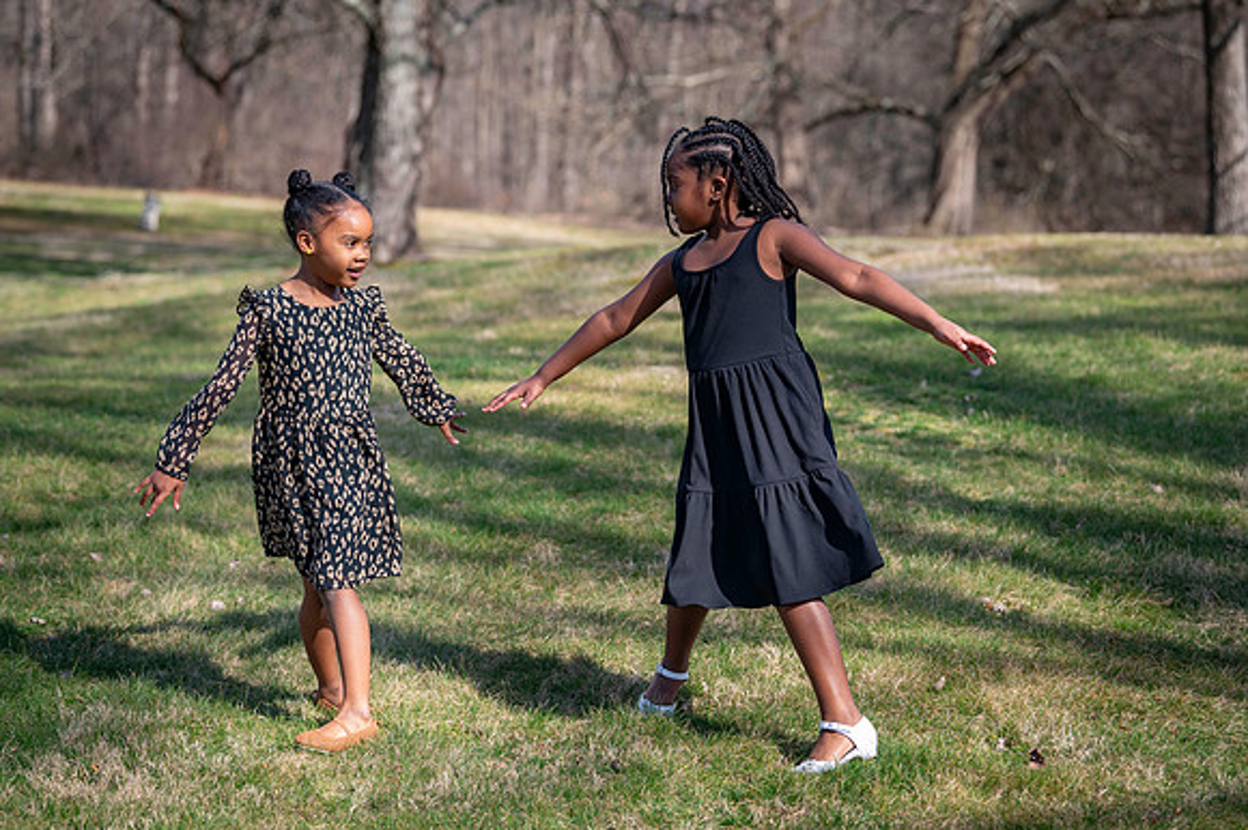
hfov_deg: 22.6
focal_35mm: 90
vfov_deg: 15.2
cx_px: 624
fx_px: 3118
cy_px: 415
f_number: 4
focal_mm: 90
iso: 250
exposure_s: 1/1000
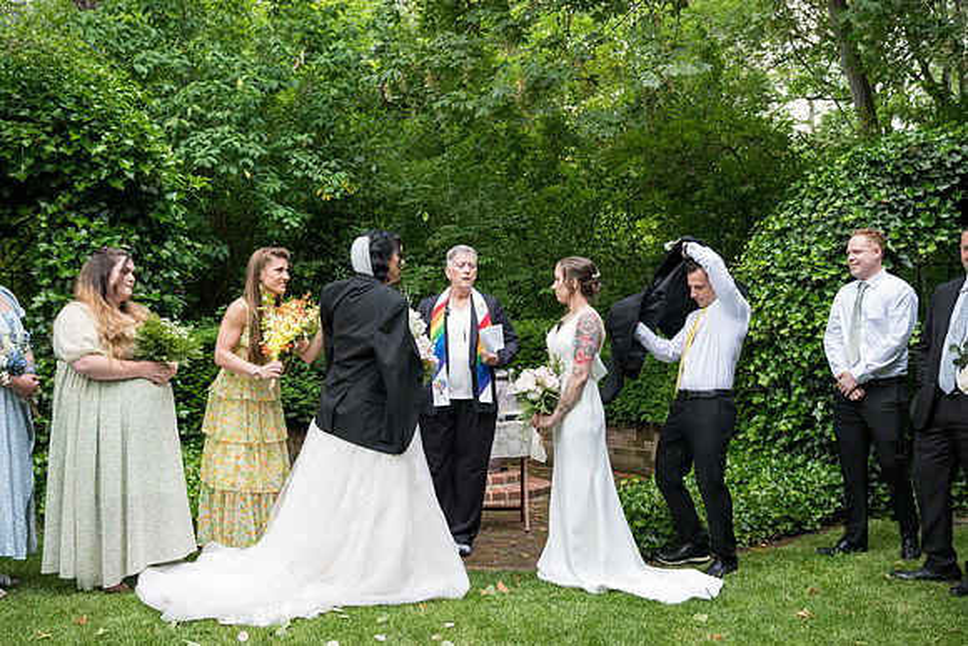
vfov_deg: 30.5
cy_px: 323
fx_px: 1183
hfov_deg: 44.5
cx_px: 484
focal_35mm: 44
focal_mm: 44
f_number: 4
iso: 1000
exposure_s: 1/400
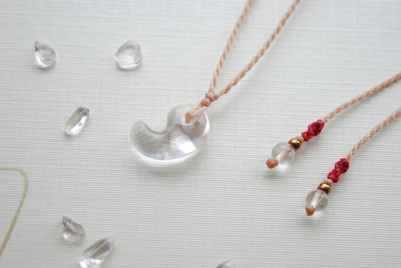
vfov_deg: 16.6
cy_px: 134
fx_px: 920
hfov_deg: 24.6
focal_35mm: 82
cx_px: 200
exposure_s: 1/125
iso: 100
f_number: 5.6
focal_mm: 55
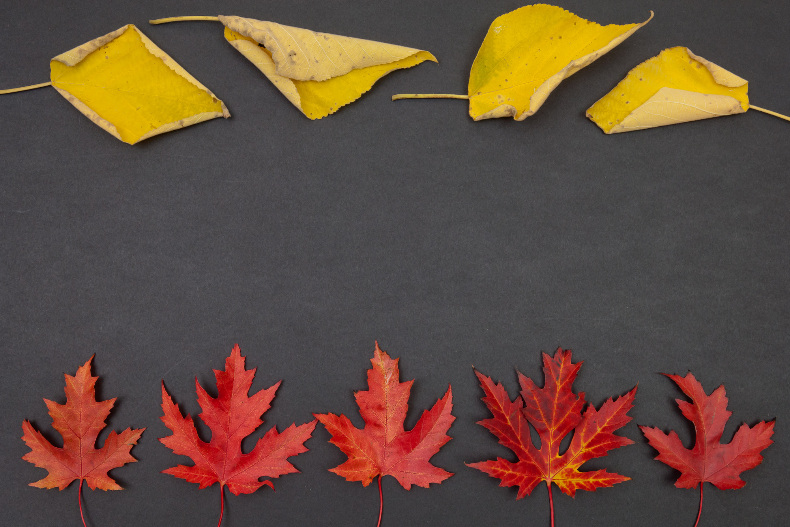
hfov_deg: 41.5
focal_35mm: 48
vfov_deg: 28.4
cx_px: 399
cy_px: 261
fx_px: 1043
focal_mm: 31
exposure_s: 1/160
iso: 200
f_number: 9
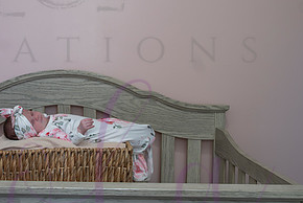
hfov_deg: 38.0
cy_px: 96
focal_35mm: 50
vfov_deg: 27.1
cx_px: 58
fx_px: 421
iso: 800
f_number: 4
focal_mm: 24
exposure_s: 1/320
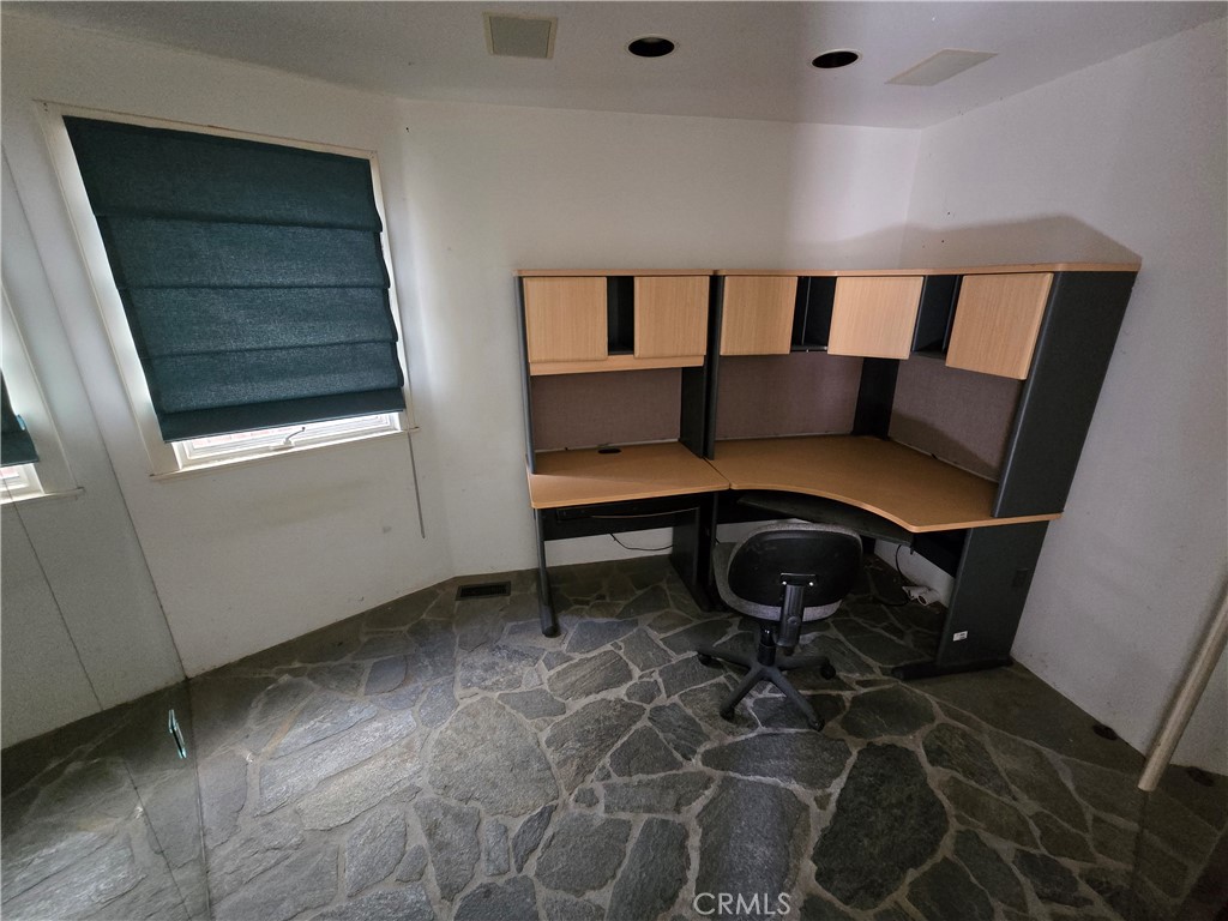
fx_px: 461
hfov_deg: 106.2
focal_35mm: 13
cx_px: 614
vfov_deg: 89.9
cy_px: 460
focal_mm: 2.2
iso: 1250
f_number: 2.2
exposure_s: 1/40
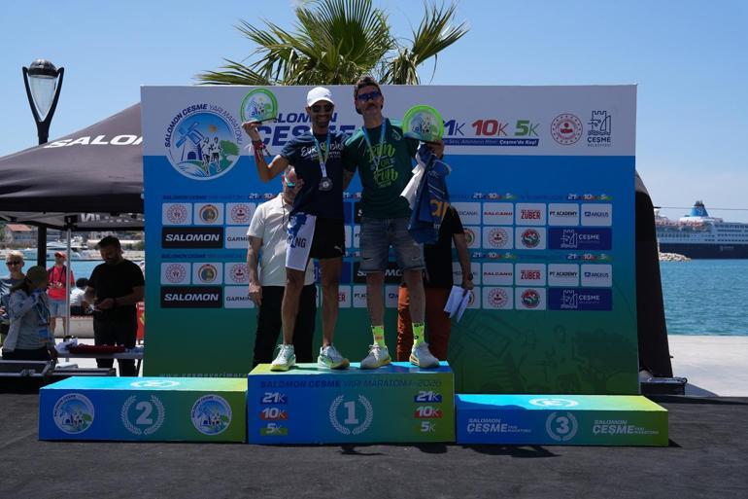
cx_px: 374
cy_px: 250
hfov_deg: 45.4
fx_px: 893
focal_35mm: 43
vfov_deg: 31.2
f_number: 5.6
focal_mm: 43
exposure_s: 1/1000
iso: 200
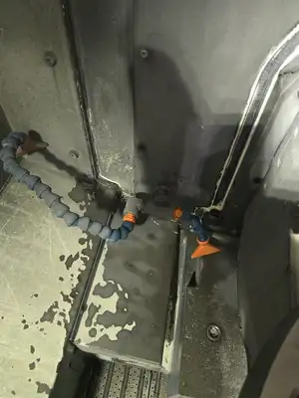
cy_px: 199
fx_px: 265
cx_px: 150
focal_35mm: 23
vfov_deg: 73.9
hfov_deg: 58.9
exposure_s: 1/24
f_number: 1.7
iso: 1250
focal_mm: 6.3
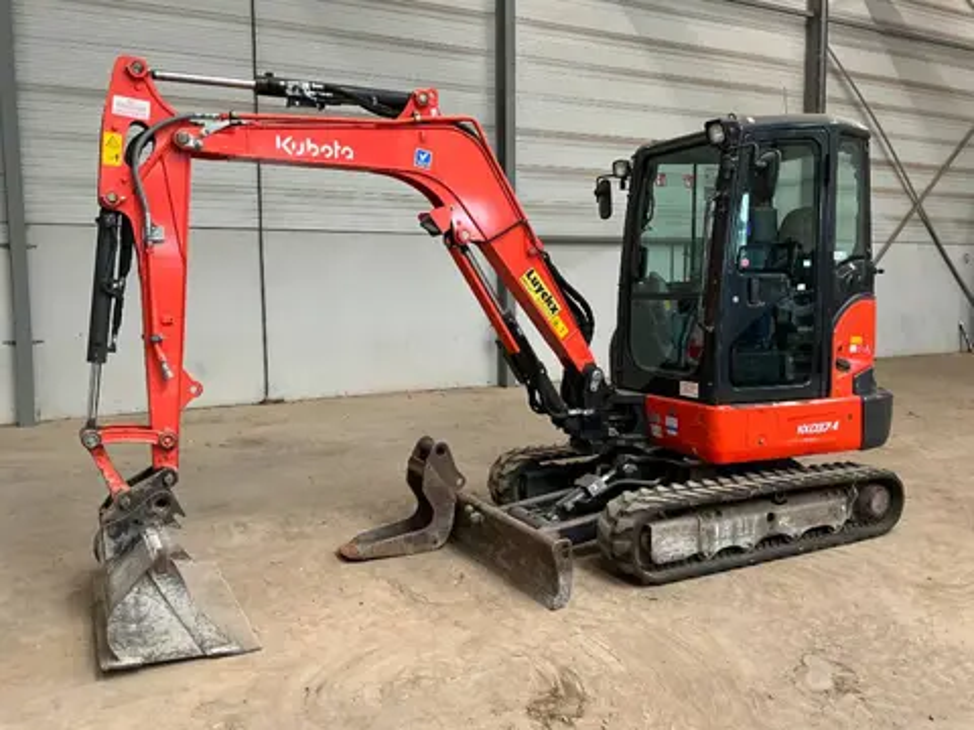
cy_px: 365
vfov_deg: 48.2
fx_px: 816
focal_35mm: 29
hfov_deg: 61.7
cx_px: 487
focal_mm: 3
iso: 100
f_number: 1.8
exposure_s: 1/60
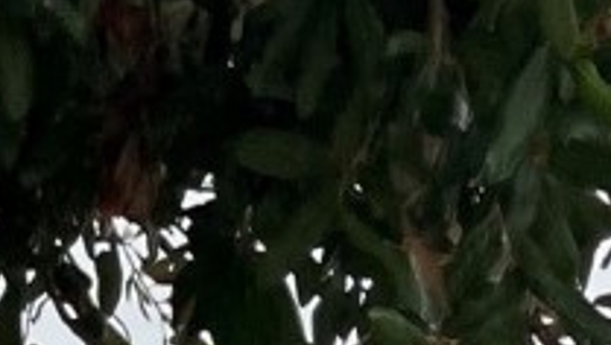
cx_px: 243
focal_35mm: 208
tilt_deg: +2.8
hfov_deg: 10.3
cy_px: 1959
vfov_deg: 4.6
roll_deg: -0.2
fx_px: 3373
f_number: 1.6
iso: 50
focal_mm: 5.1
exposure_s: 1/550
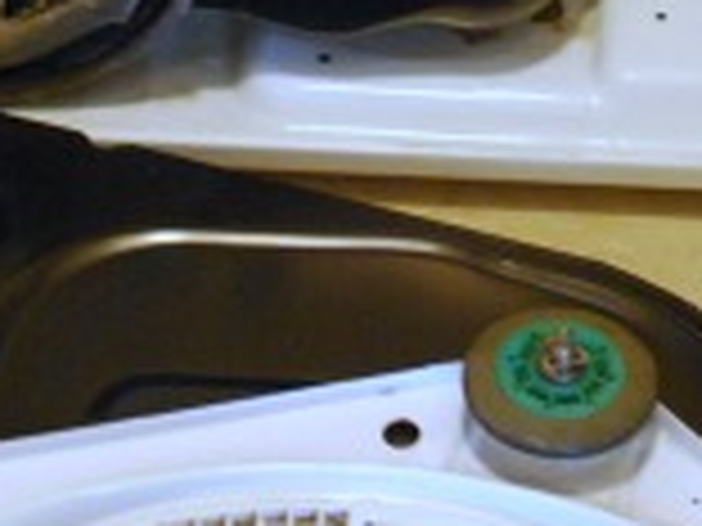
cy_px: -306
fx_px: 3747
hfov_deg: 10.7
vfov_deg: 7.9
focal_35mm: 185
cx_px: 338
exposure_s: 1/8
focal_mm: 35
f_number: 5.3
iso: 1600
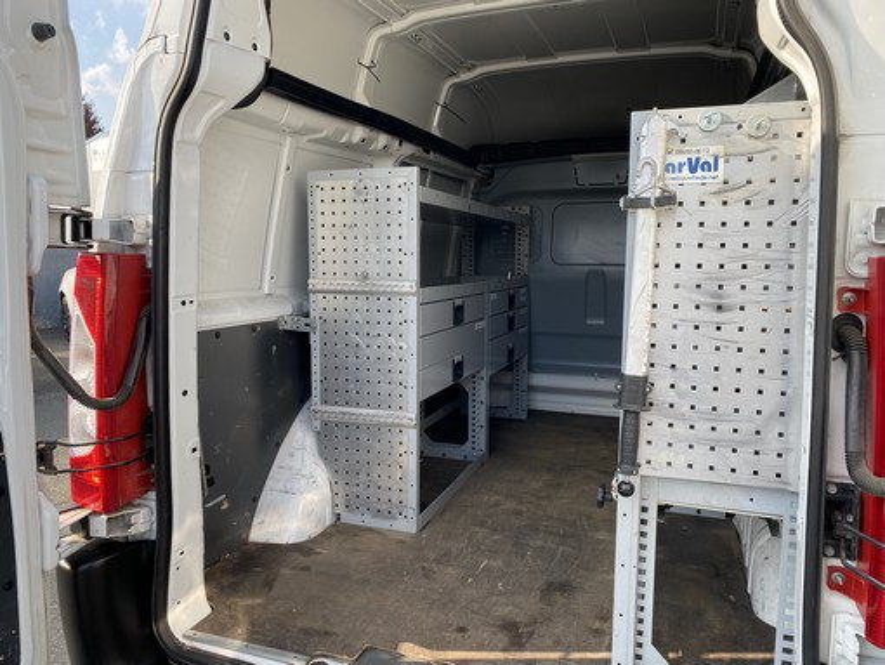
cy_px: 332
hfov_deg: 67.3
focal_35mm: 26
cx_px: 442
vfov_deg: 53.1
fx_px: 665
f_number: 1.8
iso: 32
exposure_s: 1/546
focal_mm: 4.25
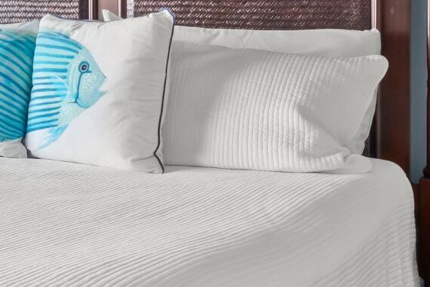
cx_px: -105
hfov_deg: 21.5
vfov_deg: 15.5
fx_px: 1035
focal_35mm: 87
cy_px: -3
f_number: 8
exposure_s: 1/1.67
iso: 800
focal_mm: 11
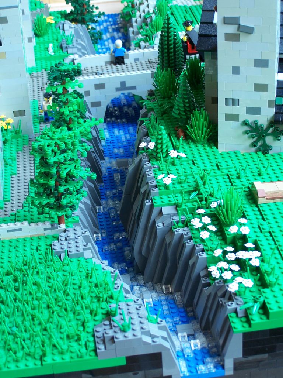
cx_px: 142
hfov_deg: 19.6
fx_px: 818
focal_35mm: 75
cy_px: 189
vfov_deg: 26.0
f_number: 3.2
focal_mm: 12.4
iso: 80
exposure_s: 1/10
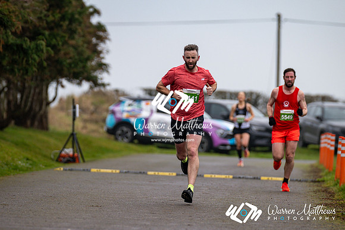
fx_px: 3448
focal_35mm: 360
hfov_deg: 5.7
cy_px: 115
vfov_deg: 3.8
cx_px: 172
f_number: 2.8
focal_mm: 240
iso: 280
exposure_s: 1/1600
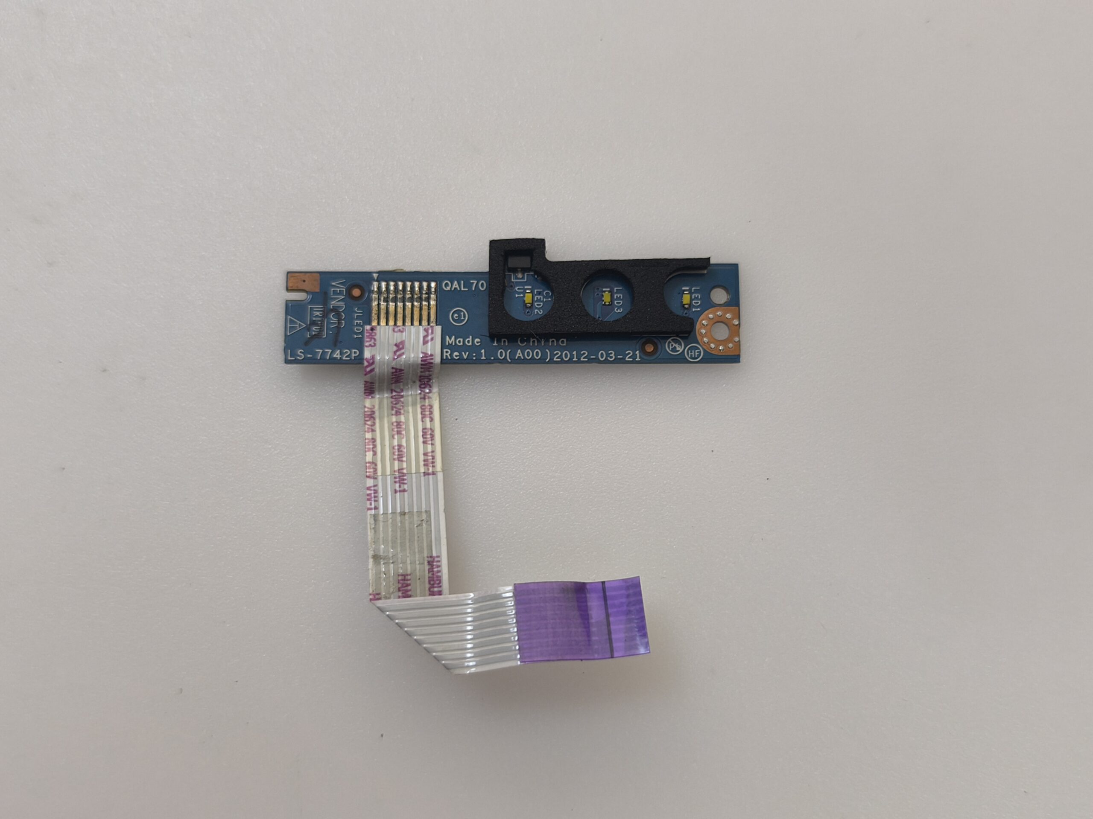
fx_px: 1105
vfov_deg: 40.7
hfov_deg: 52.6
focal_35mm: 35
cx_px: 546
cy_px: 410
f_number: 1.6
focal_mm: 6.57
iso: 320
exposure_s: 1/50
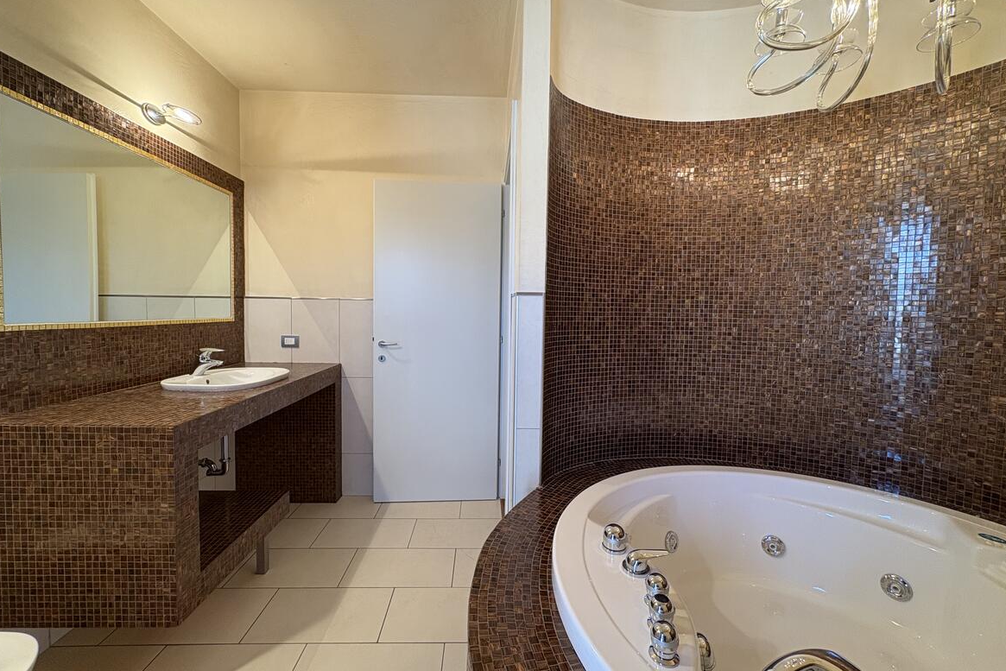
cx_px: 494
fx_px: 419
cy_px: 327
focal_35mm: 15
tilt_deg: -2.1
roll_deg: -0.7
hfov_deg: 100.4
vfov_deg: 77.3
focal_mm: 2.22
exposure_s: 1/100
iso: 160
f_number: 2.2
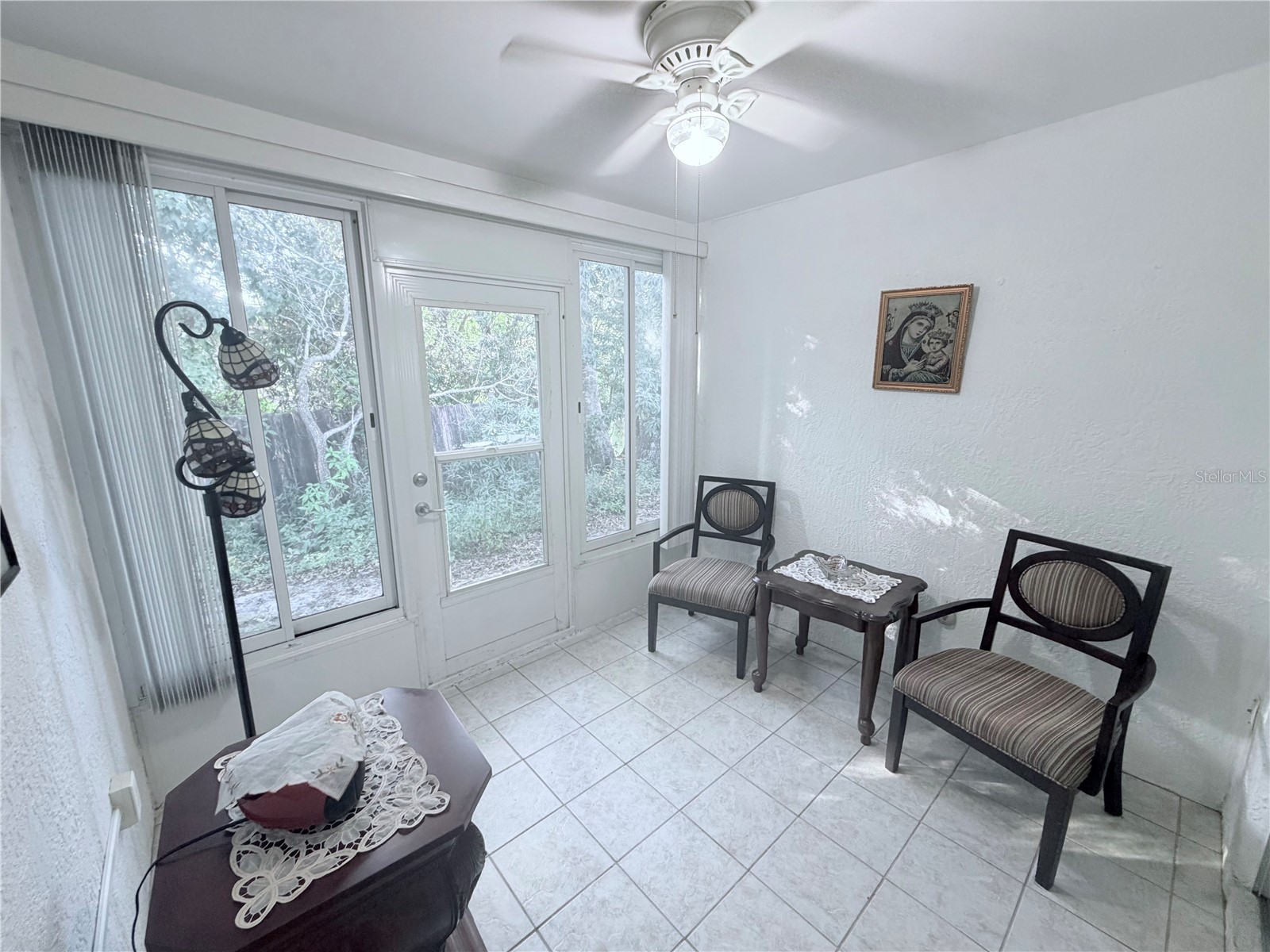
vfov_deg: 85.7
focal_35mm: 14
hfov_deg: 102.1
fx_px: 514
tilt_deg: -11.9
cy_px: 476
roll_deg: +0.9
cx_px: 635
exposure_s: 1/60
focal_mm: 2.22
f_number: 2.2
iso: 250
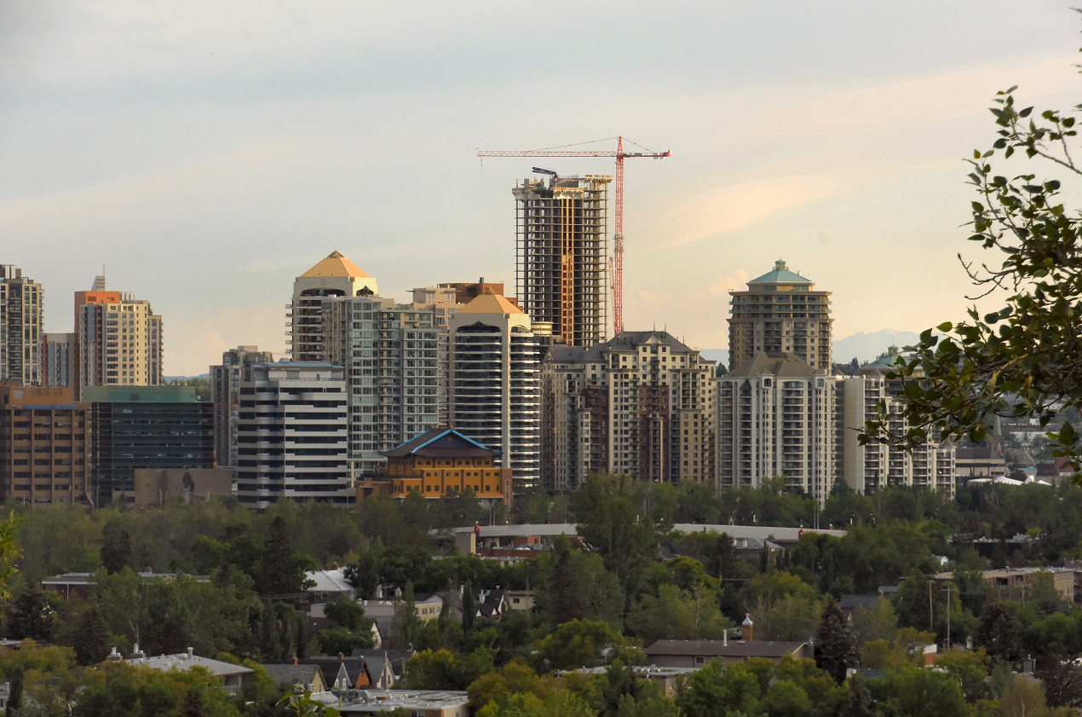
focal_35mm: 165
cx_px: 541
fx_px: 4949
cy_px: 358
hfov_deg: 12.5
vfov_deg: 8.3
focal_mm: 110
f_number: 11
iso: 800
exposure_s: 1/800
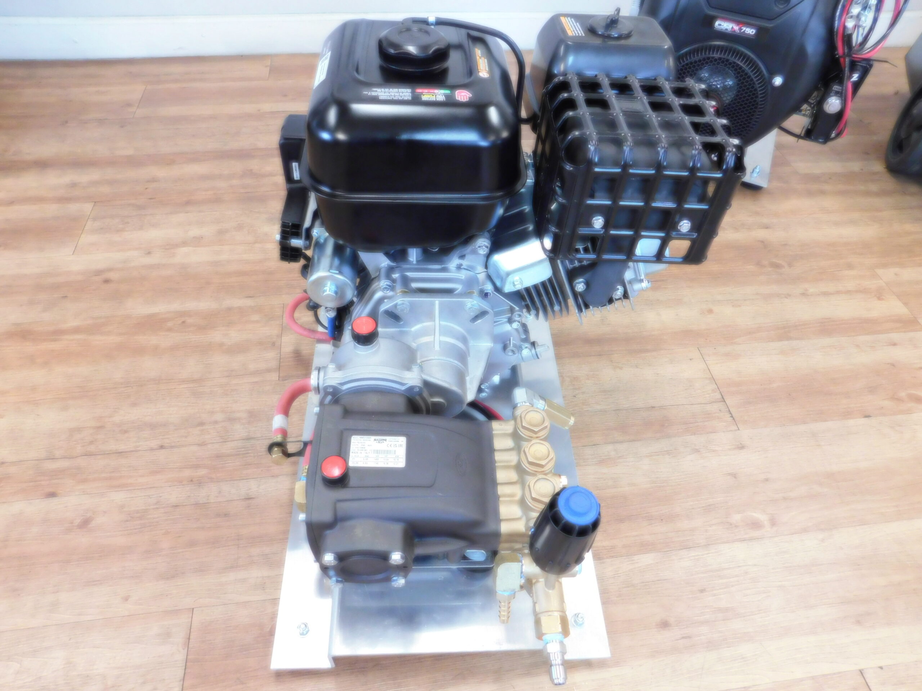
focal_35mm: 23
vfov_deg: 58.9
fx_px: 613
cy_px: 346
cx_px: 461
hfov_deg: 73.9
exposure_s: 1/30
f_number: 3
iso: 400
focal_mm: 4
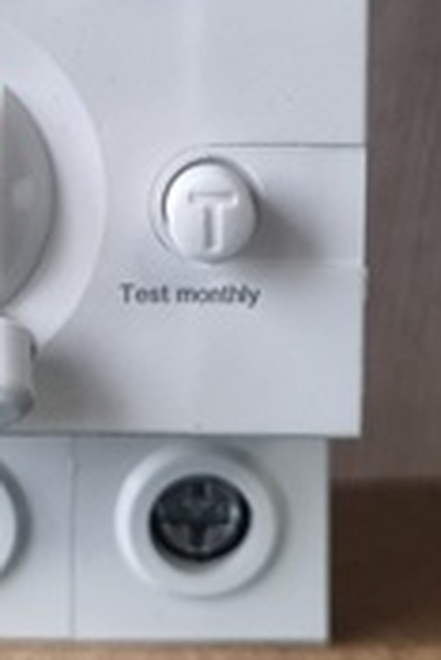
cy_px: 151
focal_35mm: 87
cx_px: 100
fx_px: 1595
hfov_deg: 15.7
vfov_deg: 23.1
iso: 160
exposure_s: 1/100
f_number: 1.8
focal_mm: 5.4
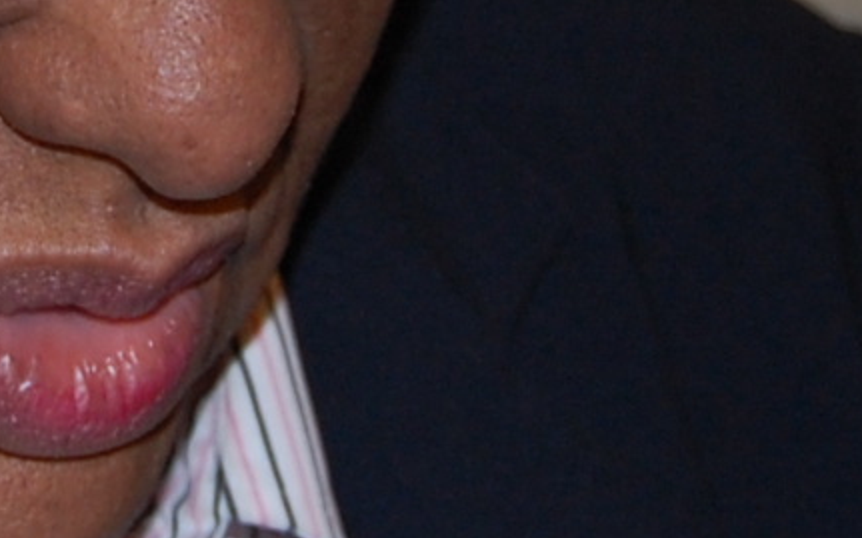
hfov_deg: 8.4
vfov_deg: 5.3
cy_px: 22
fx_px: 5816
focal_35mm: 248
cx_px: 68
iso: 400
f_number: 4.5
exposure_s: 1/60
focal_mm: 31
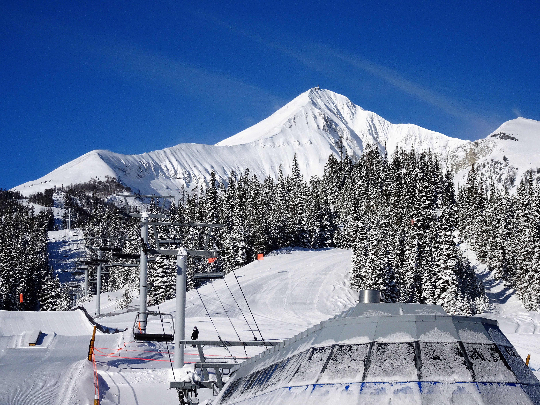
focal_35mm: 80
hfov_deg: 24.4
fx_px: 1248
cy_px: 202
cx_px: 270
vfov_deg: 18.4
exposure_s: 1/1250
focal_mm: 13.69
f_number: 5
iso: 80
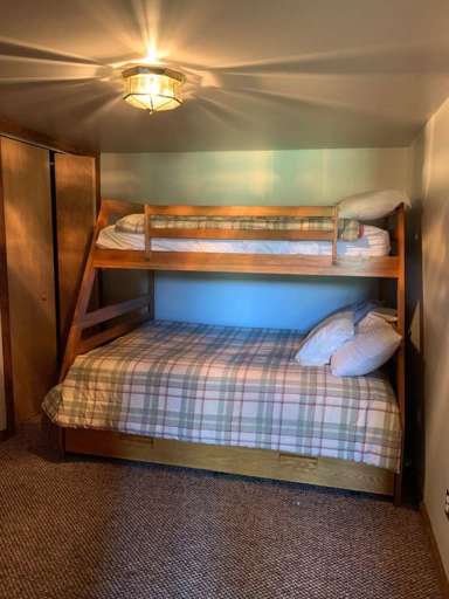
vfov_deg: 67.3
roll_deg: -1.9
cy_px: 300
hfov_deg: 53.1
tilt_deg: -8.6
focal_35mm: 26
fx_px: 450
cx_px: 224
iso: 400
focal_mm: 4.25
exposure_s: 1/30
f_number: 1.8
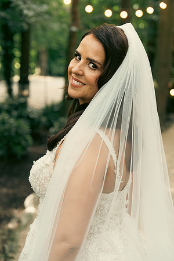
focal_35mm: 63
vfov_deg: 31.9
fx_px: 457
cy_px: 130
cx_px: 87
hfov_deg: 21.6
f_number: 3.5
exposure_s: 1/200
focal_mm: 63
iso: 400
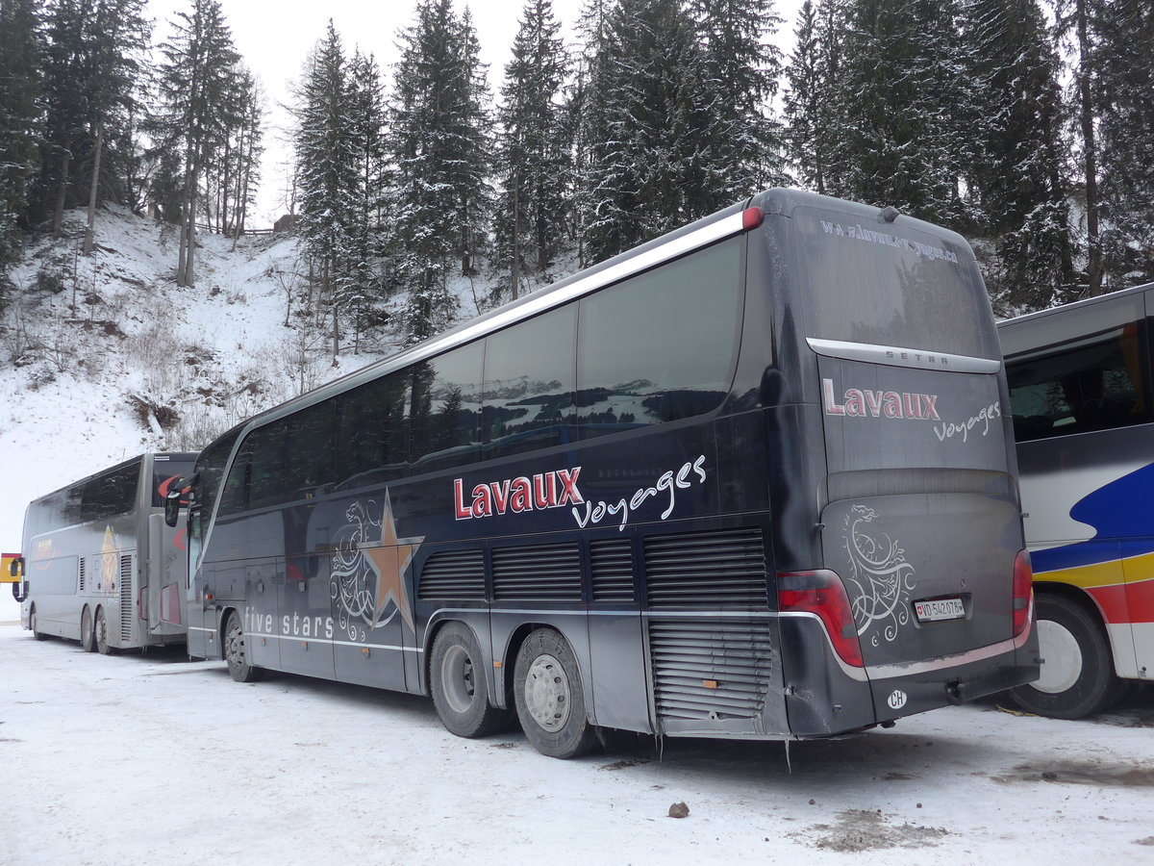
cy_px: 433
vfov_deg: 48.2
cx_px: 577
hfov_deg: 61.7
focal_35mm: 29
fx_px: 967
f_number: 2.8
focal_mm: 6
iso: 80
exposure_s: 1/160
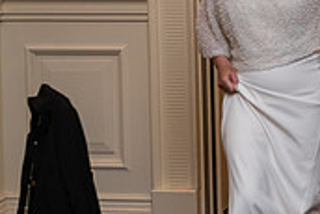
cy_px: -46
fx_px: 1441
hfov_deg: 12.4
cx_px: 370
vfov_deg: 8.4
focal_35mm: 162
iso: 640
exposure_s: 1/160
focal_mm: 48
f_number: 3.5
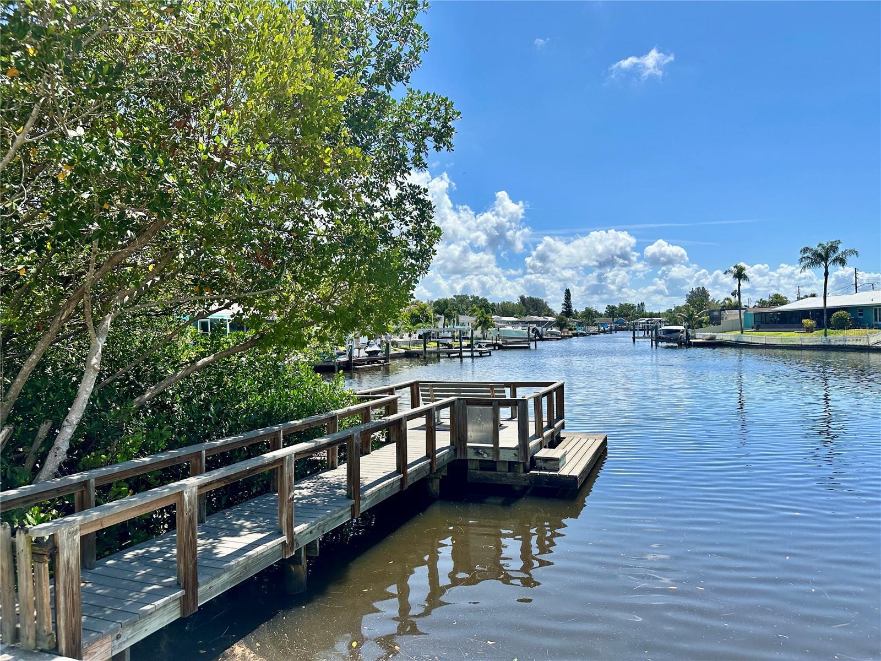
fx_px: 611
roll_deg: +1.1
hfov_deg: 71.6
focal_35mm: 24
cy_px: 330
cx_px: 440
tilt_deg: -0.5
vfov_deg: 56.8
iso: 80
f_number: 1.78
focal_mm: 6.86
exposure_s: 1/5525
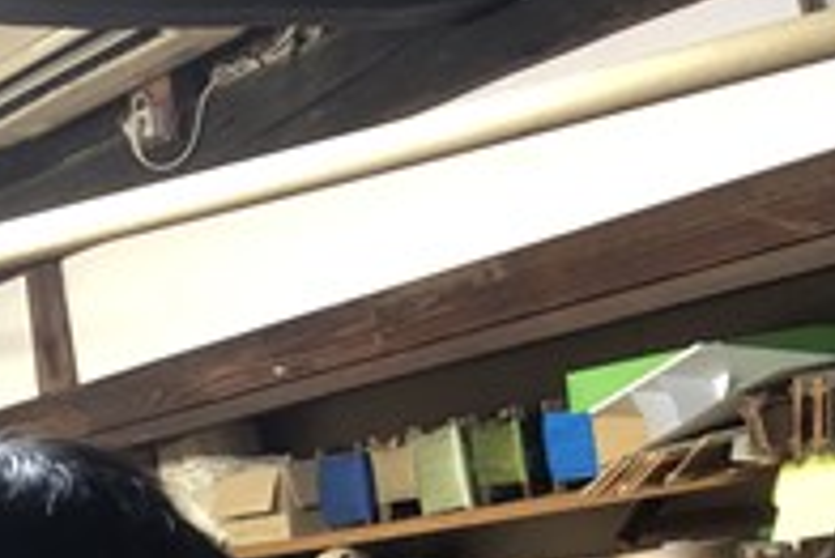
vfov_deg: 13.5
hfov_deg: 18.3
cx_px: -515
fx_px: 2205
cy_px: 856
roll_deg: +11.2
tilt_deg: -5.1
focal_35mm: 95
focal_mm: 4
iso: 200
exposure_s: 1/50
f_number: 1.8
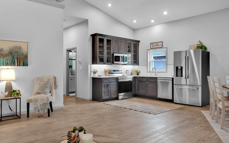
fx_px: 175
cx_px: 120
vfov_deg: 44.5
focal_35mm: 28
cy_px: 69
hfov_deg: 66.4
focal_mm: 24
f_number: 8
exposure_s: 1/4
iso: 200
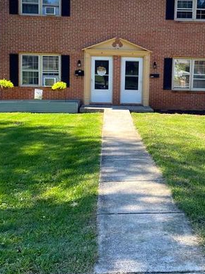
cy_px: 98
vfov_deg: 42.6
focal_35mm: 44
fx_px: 348
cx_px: 125
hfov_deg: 32.7
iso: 32
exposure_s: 1/1511
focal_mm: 4.2
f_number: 1.6
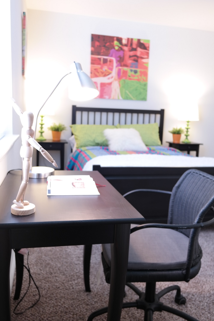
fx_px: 267
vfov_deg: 61.9
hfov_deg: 43.6
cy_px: 160
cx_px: 107
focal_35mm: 30
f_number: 3.5
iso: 400
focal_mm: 20
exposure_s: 1/15
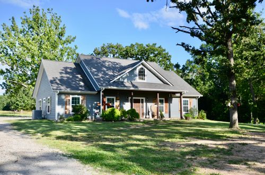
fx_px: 264
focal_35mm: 36
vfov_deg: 36.7
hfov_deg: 53.2
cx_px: 132
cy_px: 88
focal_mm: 24
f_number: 8
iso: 200
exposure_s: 1/250
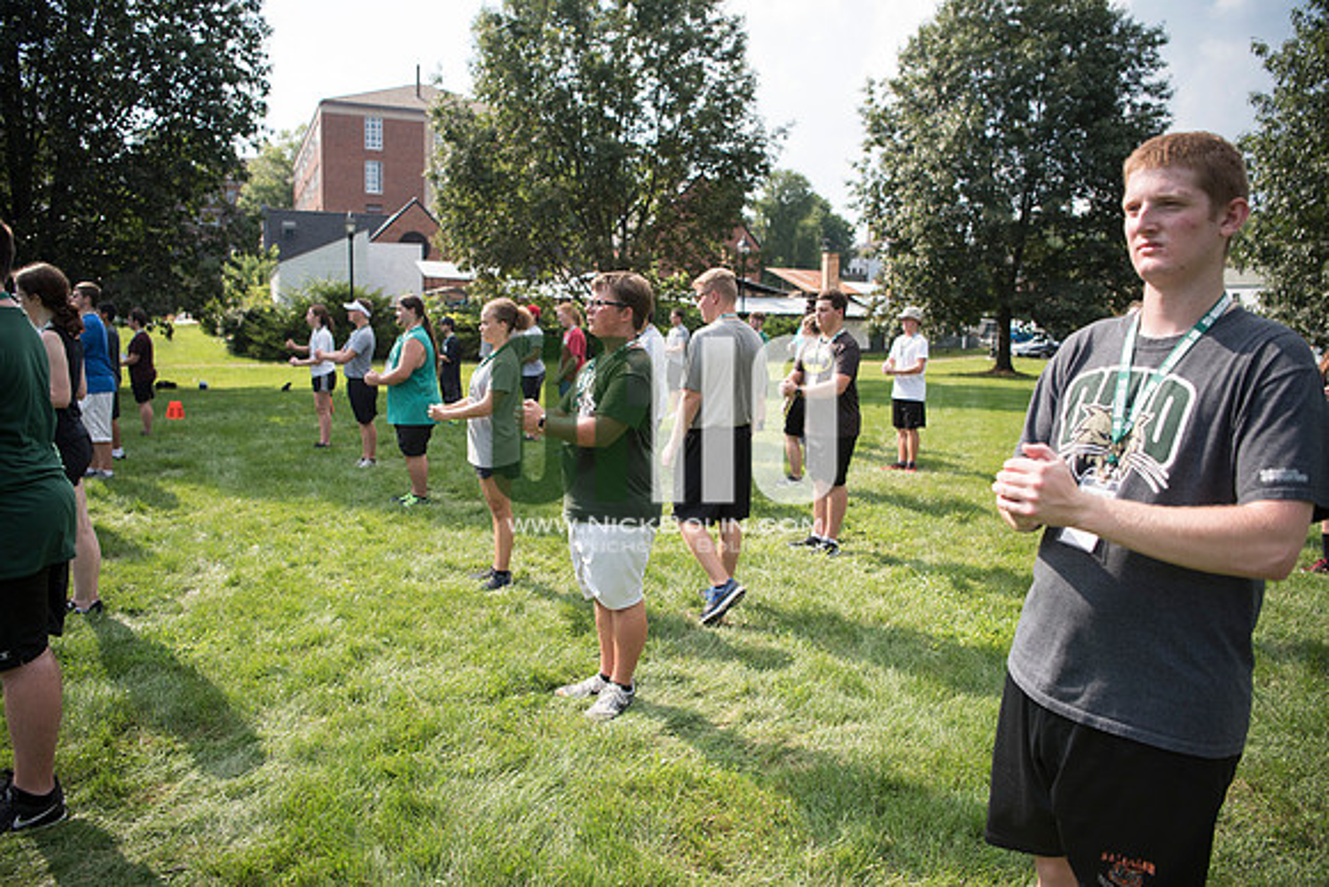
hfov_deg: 73.7
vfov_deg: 53.2
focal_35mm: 24
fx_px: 886
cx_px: 664
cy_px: 444
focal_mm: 24
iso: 200
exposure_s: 1/2000
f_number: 2.8
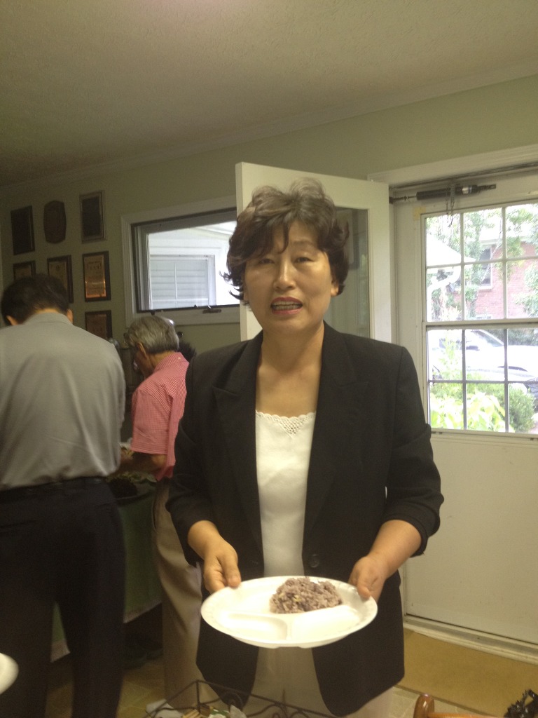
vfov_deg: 52.6
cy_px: 359
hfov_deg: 40.7
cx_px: 269
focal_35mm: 35
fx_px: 725
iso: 125
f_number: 2.4
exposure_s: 1/20
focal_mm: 4.28
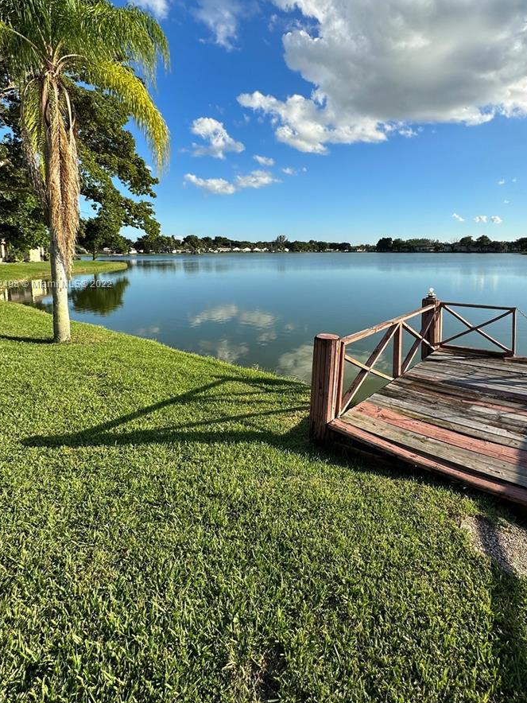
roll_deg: +0.6
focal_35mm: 19
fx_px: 386
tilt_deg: -3.4
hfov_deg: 67.8
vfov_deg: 83.7
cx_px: 324
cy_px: 285
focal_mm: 2.22
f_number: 2.2
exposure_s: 1/1642
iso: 40
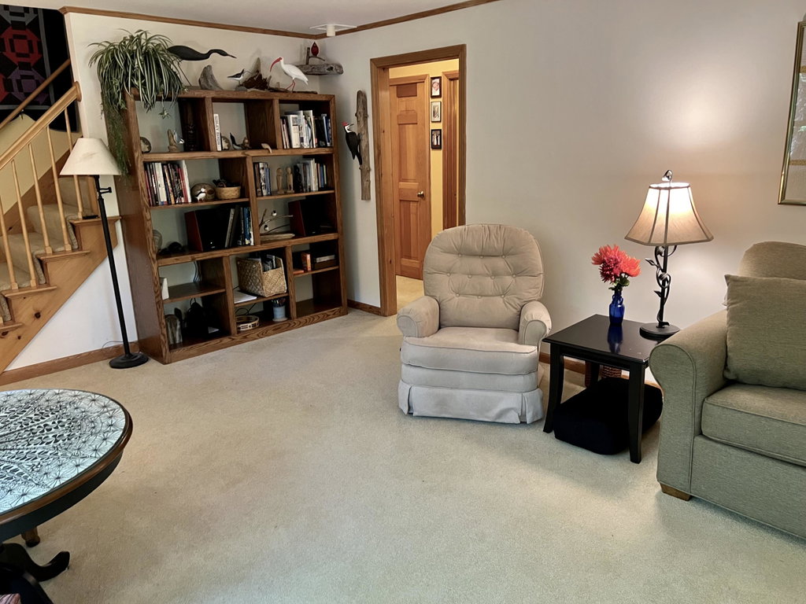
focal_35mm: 26
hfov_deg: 67.3
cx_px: 403
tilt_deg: -15.1
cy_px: 302
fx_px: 605
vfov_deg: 53.1
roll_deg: +1.7
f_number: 1.5
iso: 320
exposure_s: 1/60
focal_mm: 5.7
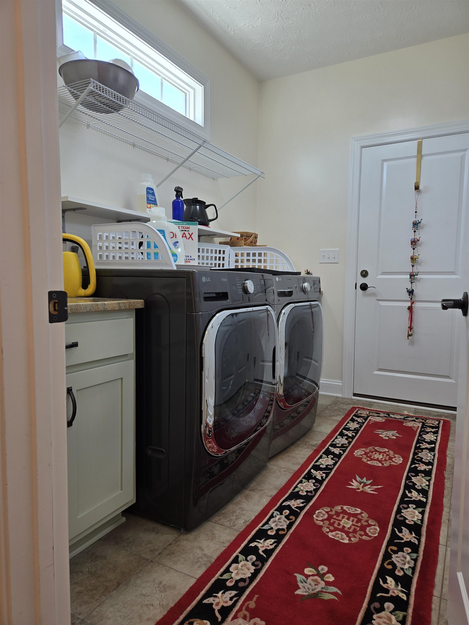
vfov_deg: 73.9
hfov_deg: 58.9
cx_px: 234
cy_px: 312
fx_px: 415
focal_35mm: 23
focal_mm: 5.4
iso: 40
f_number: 1.8
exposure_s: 1/120
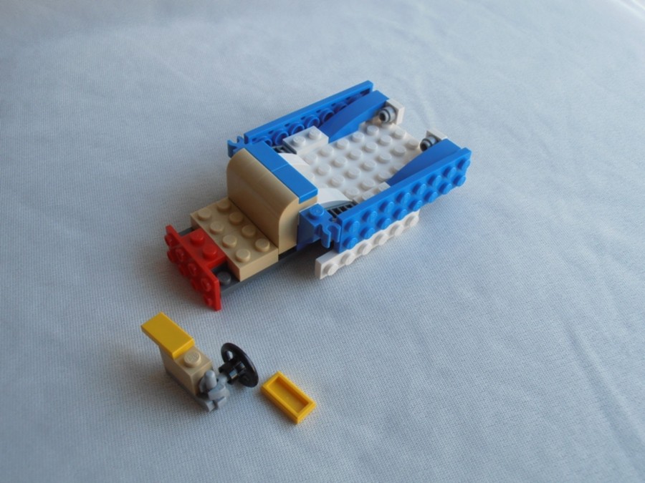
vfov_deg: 38.7
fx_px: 689
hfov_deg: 50.1
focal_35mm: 37
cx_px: 322
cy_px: 242
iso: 80
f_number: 3.9
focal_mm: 6.61
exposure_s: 1/60
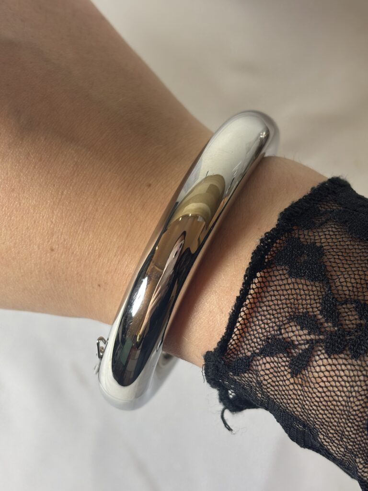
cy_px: 246
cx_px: 184
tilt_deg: -69.8
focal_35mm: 52
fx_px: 737
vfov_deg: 36.8
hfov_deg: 28.0
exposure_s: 1/100
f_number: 1.6
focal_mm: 5.96
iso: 32
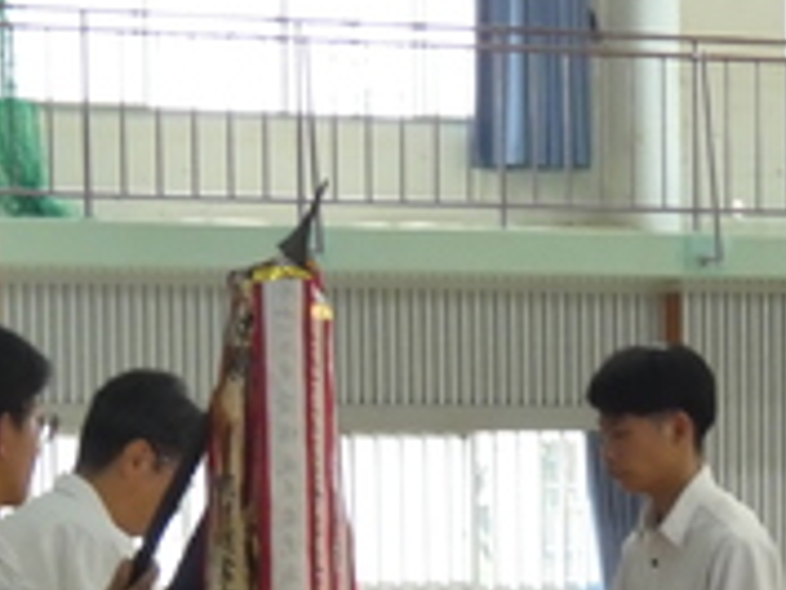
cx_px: 697
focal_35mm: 171
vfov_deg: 8.6
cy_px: 732
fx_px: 3885
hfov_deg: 11.5
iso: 640
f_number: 4.2
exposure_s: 1/80
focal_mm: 11.3
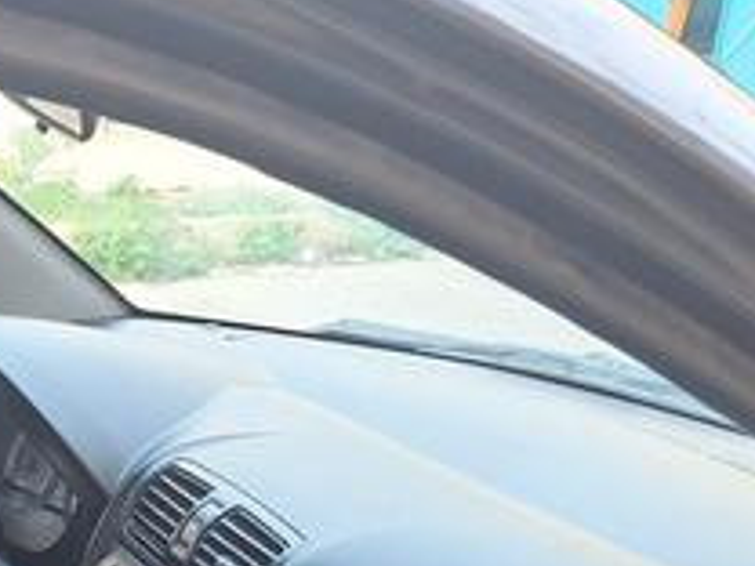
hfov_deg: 25.8
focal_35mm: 72
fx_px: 1570
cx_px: 25
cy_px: 858
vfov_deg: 18.1
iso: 40
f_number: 1.8
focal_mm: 5.54
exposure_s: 1/226
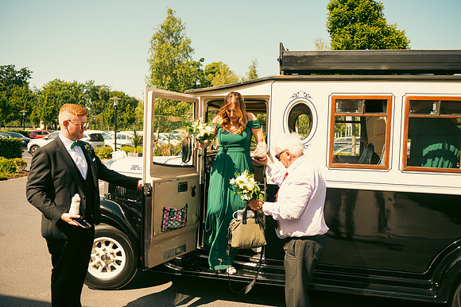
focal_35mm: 31
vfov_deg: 42.3
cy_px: 154
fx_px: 397
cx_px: 230
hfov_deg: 60.3
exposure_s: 1/800
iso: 125
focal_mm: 31
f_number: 3.5
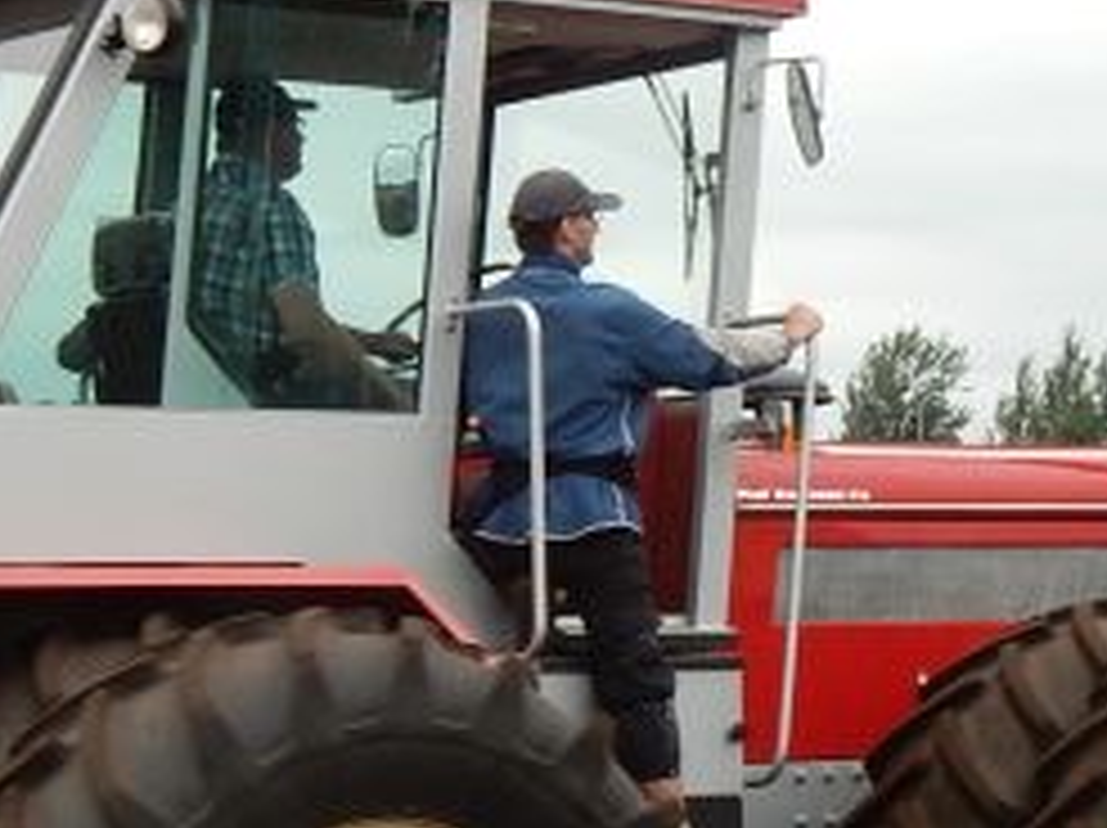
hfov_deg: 14.1
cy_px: 675
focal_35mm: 140
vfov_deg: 10.5
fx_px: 4473
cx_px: 567
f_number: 4.2
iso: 140
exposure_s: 1/250
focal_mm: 7.6
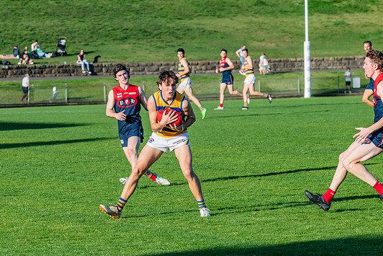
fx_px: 2565
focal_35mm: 241
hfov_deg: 8.5
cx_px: 160
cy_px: 101
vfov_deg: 5.7
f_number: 9
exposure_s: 1/1600
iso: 800
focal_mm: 180
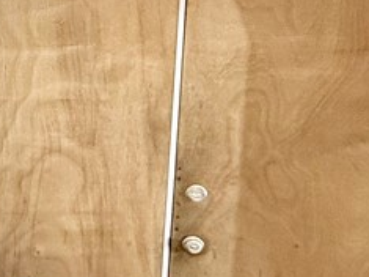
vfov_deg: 24.0
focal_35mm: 61
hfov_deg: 21.8
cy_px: 146
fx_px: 650
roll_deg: -1.9
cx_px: -275
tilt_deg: -2.5
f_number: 2.2
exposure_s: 1/120
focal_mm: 2.22
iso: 200
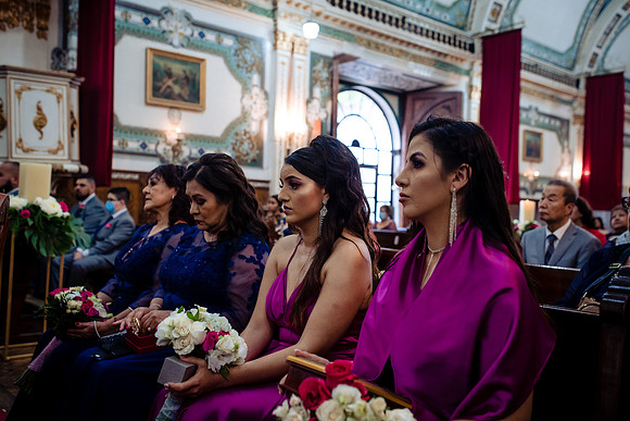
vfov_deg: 38.9
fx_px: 595
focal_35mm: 34
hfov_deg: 55.8
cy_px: 210
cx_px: 315
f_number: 3.2
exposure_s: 1/100
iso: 1600
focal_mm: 34
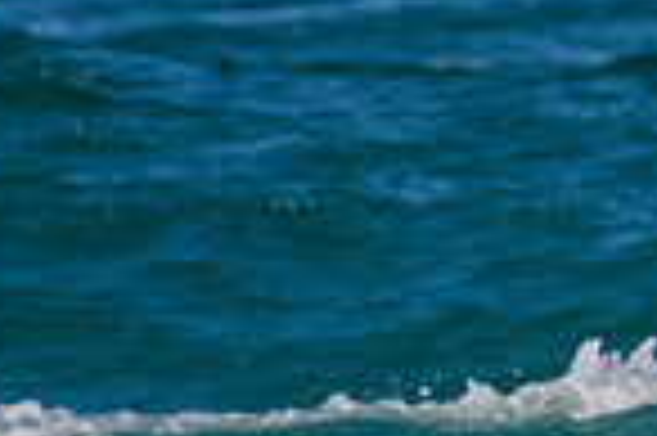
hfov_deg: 0.5
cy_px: 342
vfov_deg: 0.3
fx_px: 79280
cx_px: 1036
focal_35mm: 4349
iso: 1100
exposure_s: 1/2000
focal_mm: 800
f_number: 11
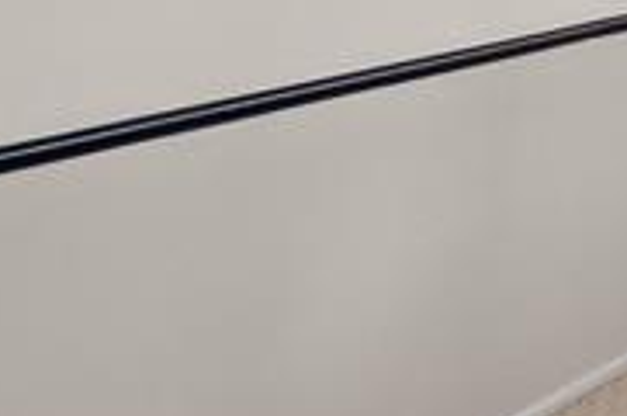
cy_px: -239
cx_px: 1580
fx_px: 1478
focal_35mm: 85
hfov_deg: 14.1
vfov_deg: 14.7
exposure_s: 1
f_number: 5.6
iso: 640
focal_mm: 10
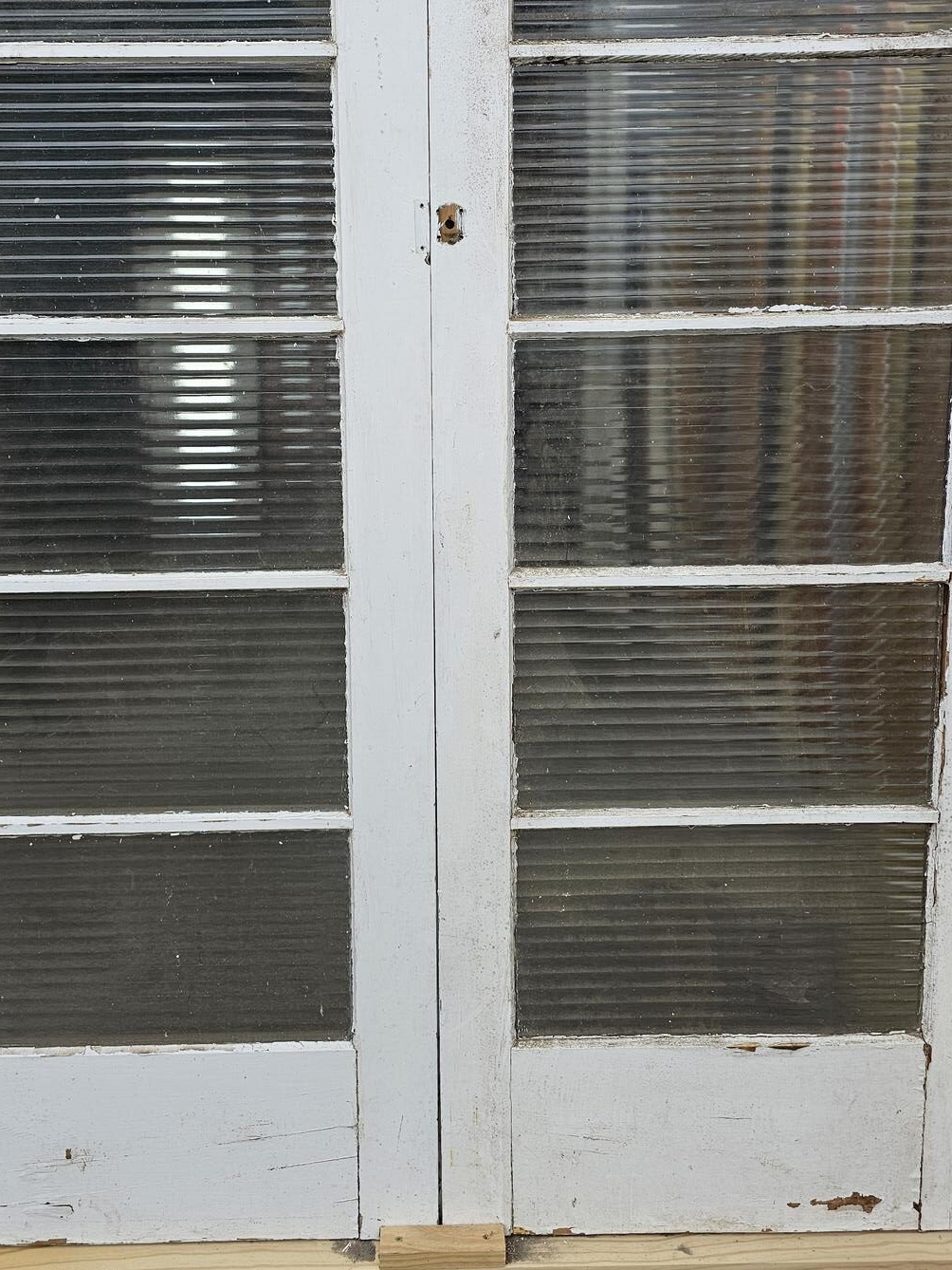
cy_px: 464
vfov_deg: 54.6
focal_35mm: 33
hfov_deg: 42.9
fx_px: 1210
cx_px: 437
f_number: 1.7
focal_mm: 6.3
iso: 25
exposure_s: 1/1002
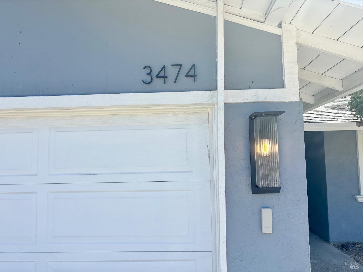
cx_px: 182
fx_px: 273
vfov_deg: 53.1
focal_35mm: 26
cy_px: 136
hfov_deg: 67.3
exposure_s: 1/1901
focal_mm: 5.96
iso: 50
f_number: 1.6
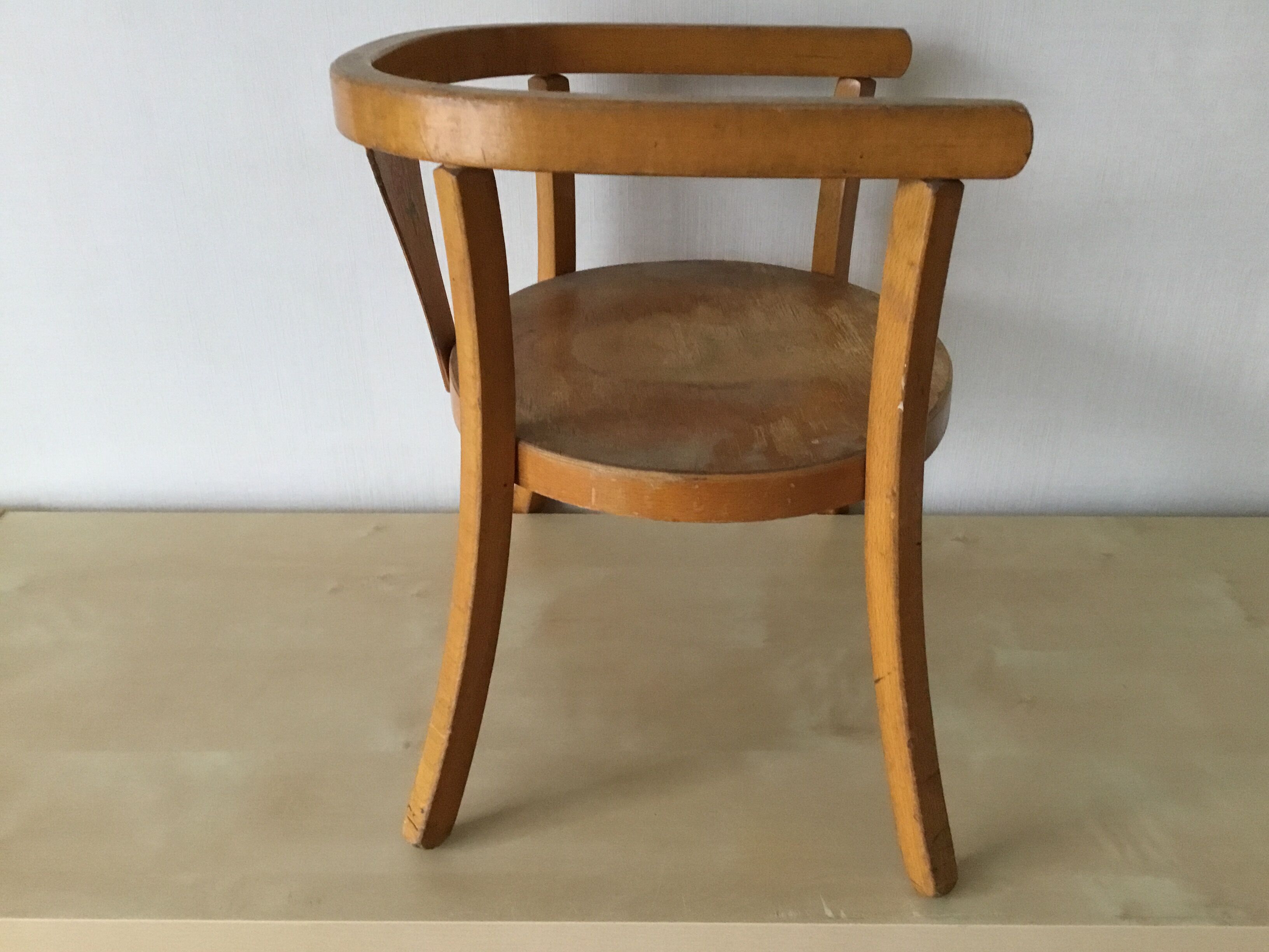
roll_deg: -0.4
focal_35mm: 31
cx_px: 634
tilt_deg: -27.9
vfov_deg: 45.4
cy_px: 476
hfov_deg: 58.4
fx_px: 1136
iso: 250
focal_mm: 3.3
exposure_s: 1/33
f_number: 2.4
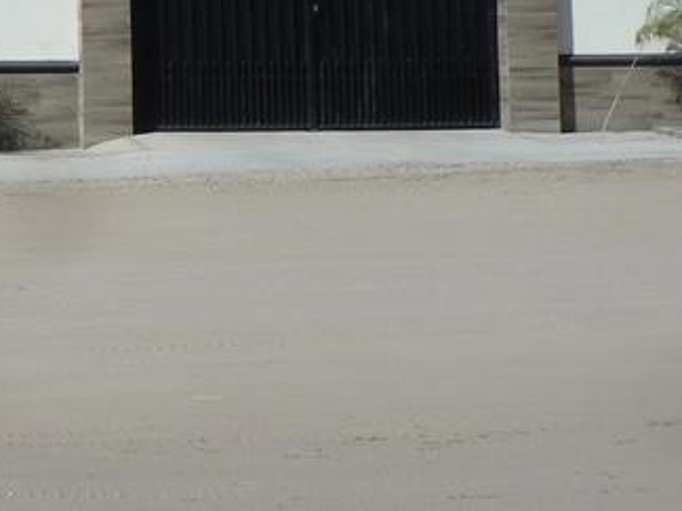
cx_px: -368
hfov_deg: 20.7
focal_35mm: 79
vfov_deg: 18.0
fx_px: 1556
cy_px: -57
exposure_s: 1/640
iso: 80
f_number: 5.6
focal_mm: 4.1
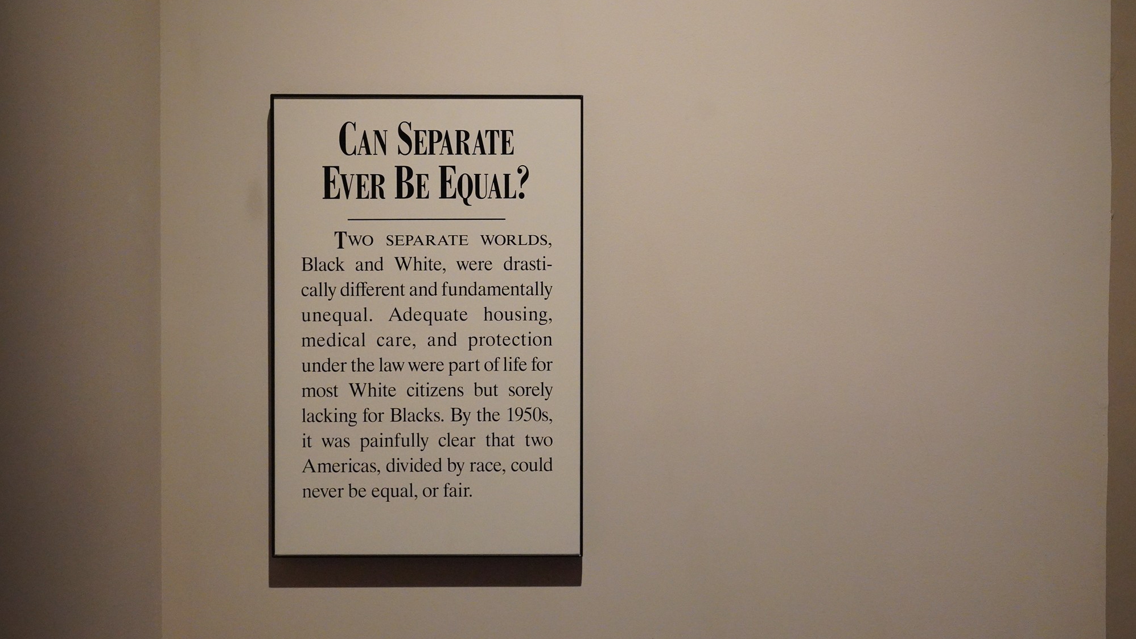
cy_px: 308
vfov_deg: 19.1
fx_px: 1897
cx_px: 569
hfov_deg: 33.3
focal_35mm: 63
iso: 8000
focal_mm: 60
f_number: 5.6
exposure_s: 1/100
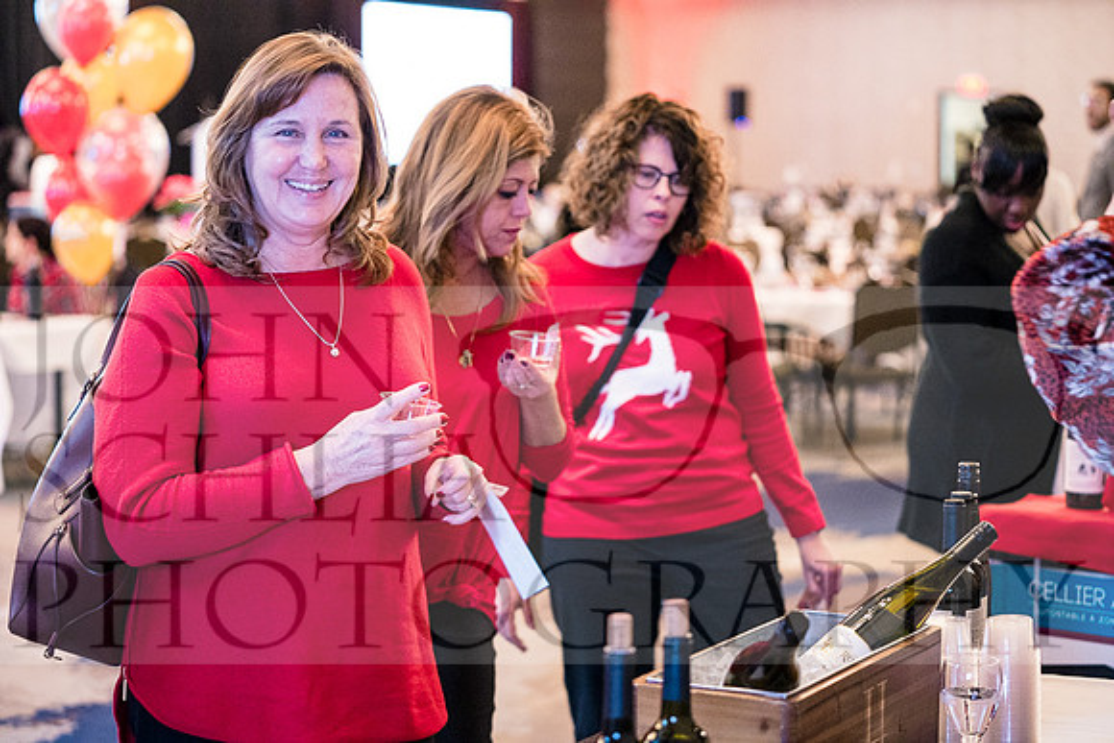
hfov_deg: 28.8
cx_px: 557
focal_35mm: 70
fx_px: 2167
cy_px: 372
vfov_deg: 19.5
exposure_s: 1/60
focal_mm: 70
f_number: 2.8
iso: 12800
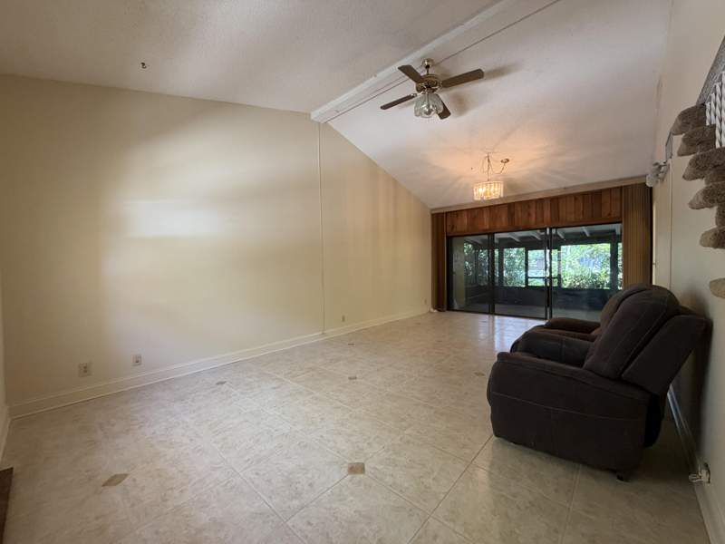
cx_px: 362
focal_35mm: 14
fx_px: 293
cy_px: 272
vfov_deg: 85.7
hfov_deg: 102.1
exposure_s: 1/60
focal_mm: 2.22
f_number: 2.2
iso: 320
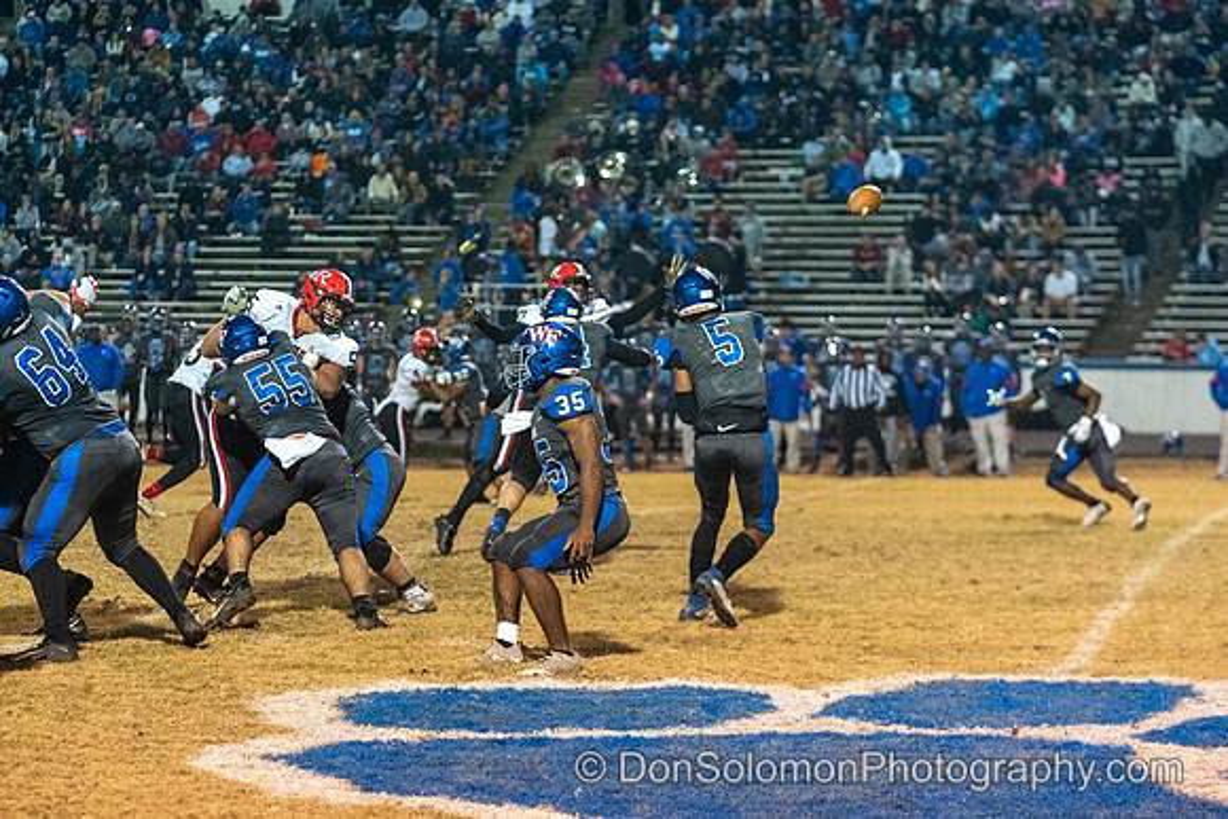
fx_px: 3881
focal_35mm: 114
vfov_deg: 12.1
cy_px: 418
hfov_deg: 18.0
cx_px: 555
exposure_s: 1/800
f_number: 2.8
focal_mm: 96
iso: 8000
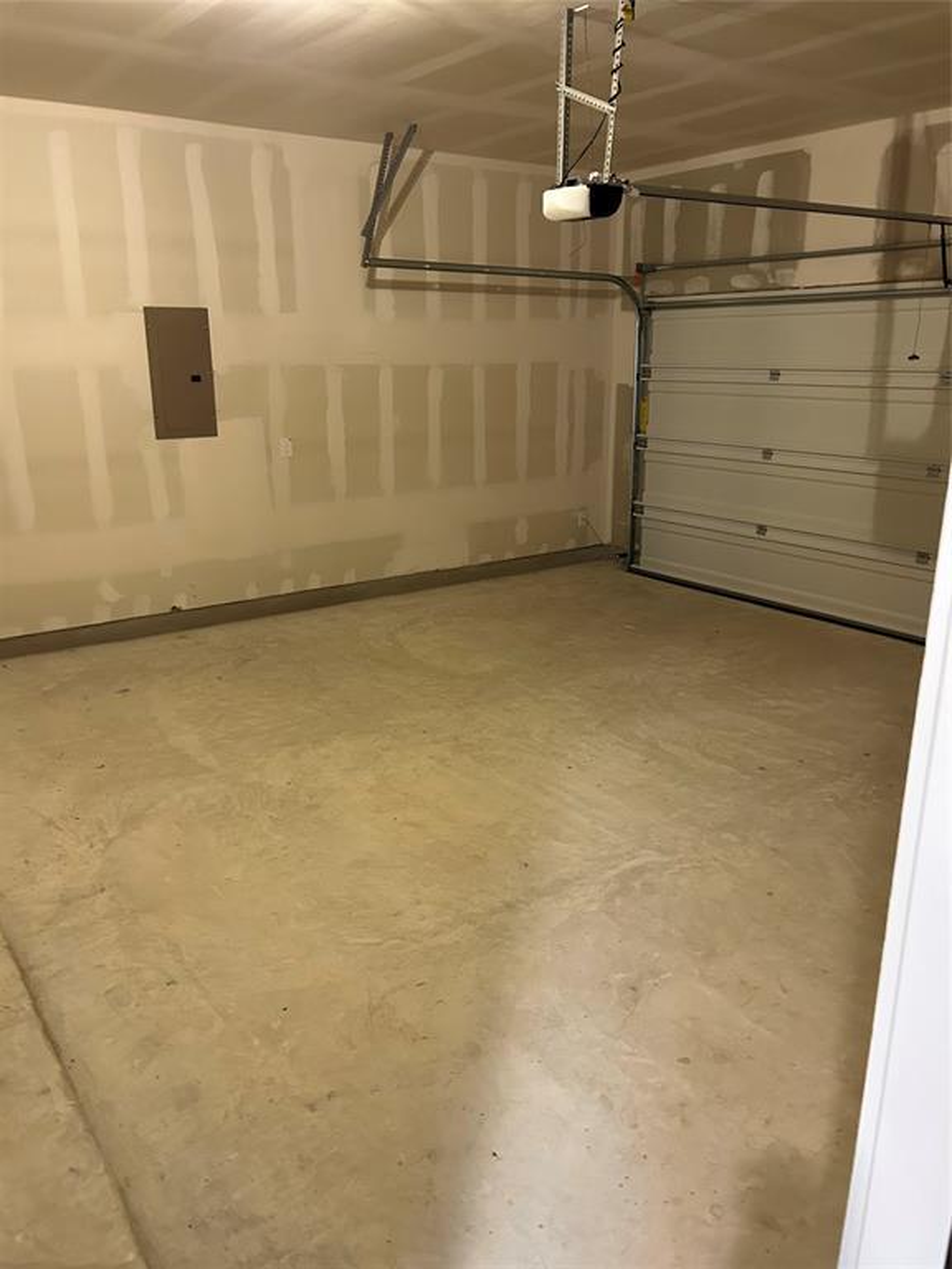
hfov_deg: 53.1
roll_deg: -0.7
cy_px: 634
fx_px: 953
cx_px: 476
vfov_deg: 67.3
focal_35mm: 26
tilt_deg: -16.0
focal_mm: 5.7
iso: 400
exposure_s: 1/40
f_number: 1.5
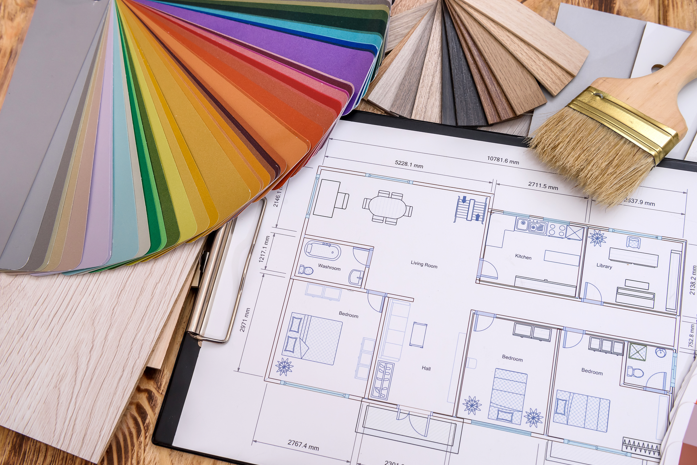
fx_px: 736
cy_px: 258
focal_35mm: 38
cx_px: 362
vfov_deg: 35.0
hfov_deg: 50.7
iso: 400
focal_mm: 34
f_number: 9
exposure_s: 1/160
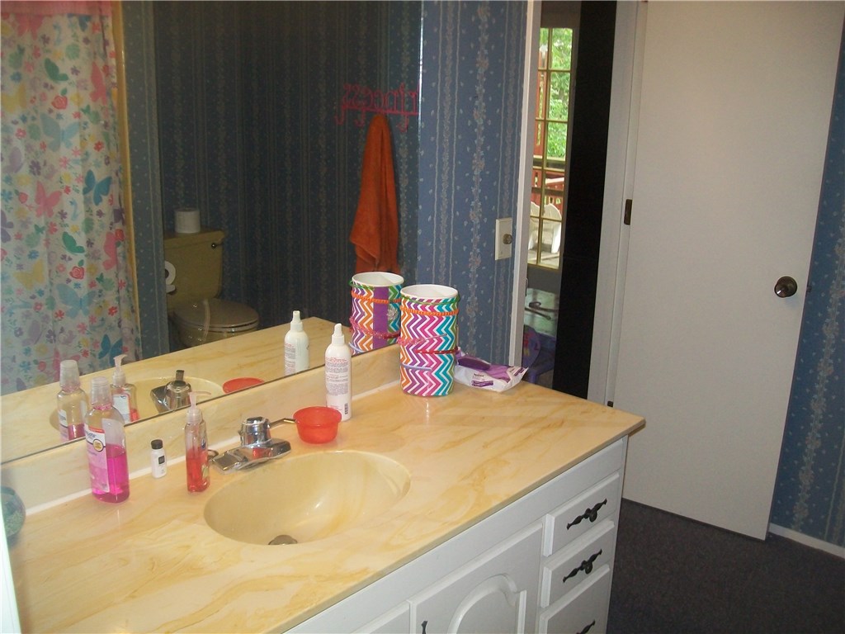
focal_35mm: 34
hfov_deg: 54.0
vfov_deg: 41.8
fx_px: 830
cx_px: 422
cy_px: 317
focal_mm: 6.1
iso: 160
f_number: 2.7
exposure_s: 1/60
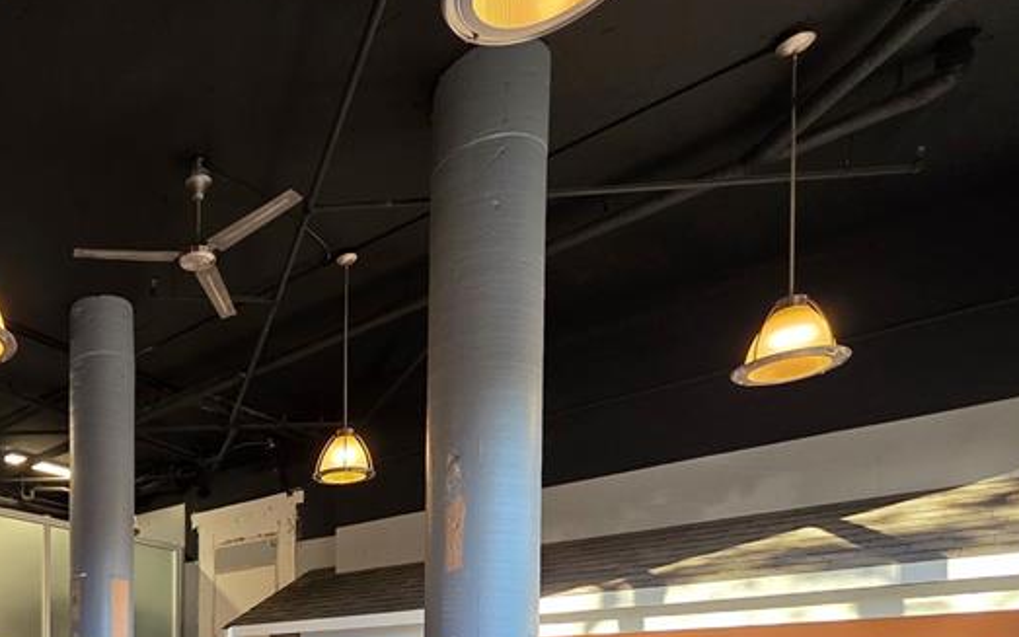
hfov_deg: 57.2
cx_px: 74
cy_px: 721
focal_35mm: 27
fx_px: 750
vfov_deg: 37.5
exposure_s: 1/120
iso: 125
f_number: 1.9
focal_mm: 2.2
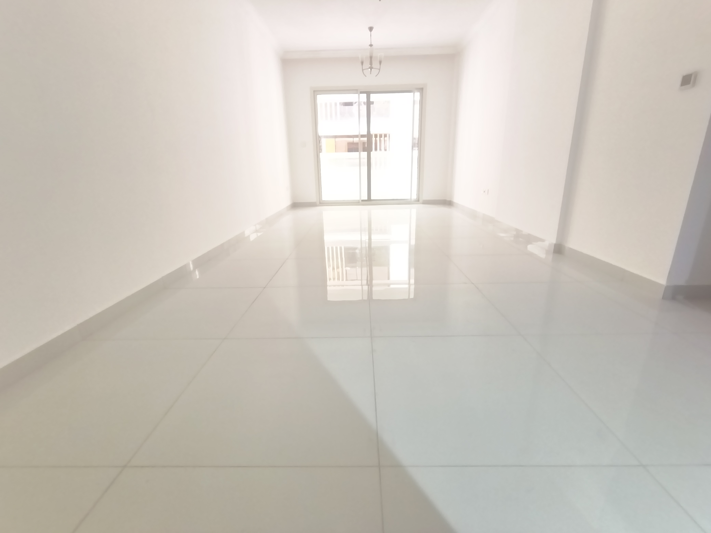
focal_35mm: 12
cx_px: 356
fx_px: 246
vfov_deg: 94.5
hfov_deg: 110.5
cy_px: 266
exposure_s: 1/20
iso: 1578
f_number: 2.2
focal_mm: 2.13
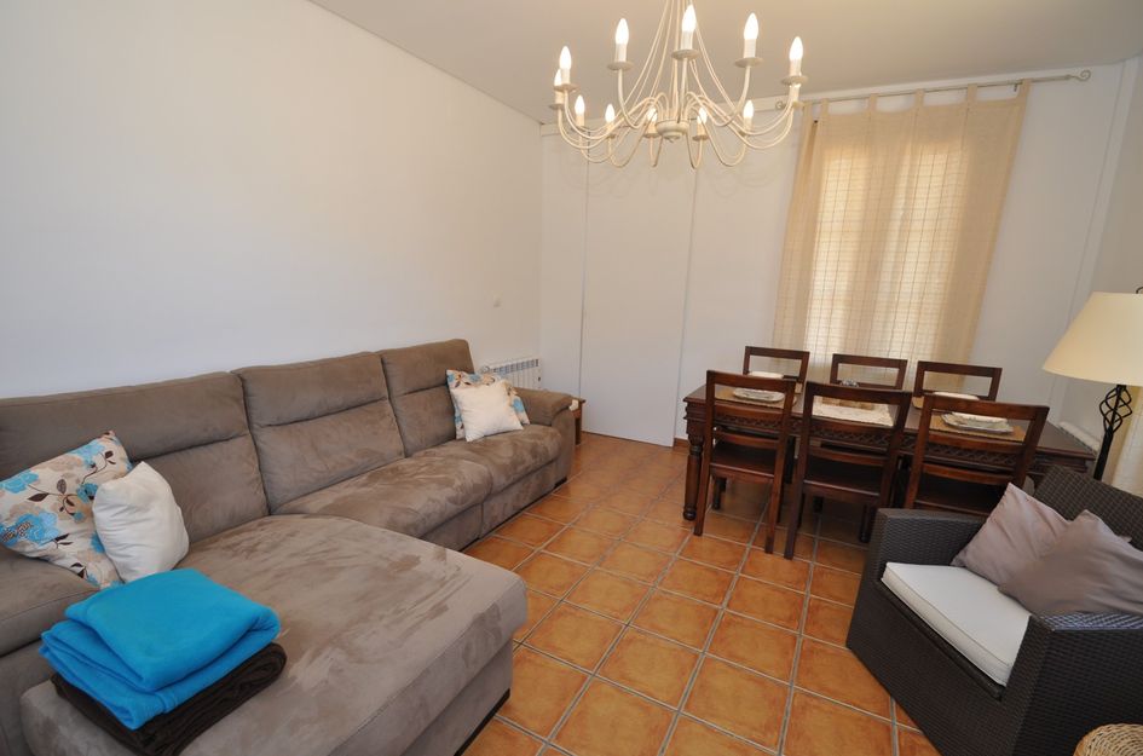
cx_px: 572
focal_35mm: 15
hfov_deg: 100.5
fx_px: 475
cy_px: 378
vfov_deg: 77.0
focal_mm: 10
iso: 360
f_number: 5.6
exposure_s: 1/125
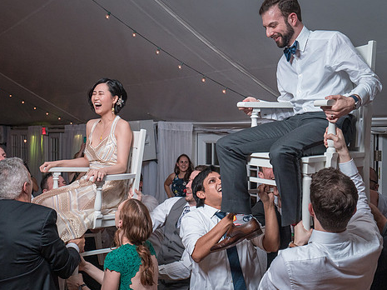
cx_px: 192
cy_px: 142
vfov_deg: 31.5
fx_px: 514
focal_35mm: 46
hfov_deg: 41.3
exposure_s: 1/200
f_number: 5.6
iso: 2000
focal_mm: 33
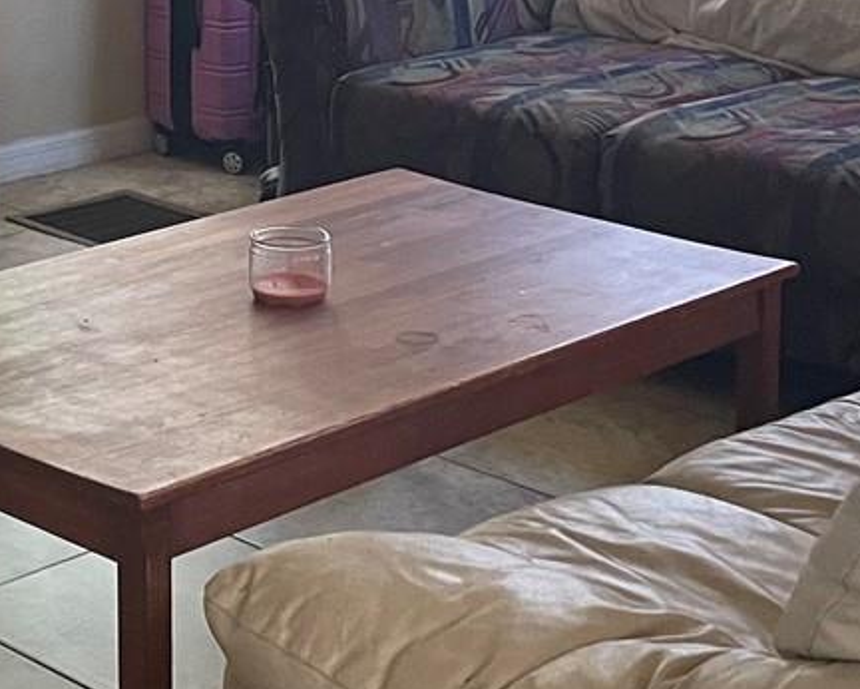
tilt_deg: -9.5
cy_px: 28
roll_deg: +0.2
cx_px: 173
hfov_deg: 20.1
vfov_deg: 16.1
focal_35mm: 94
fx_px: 2394
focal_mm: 4.2
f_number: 1.6
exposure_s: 1/60
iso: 500
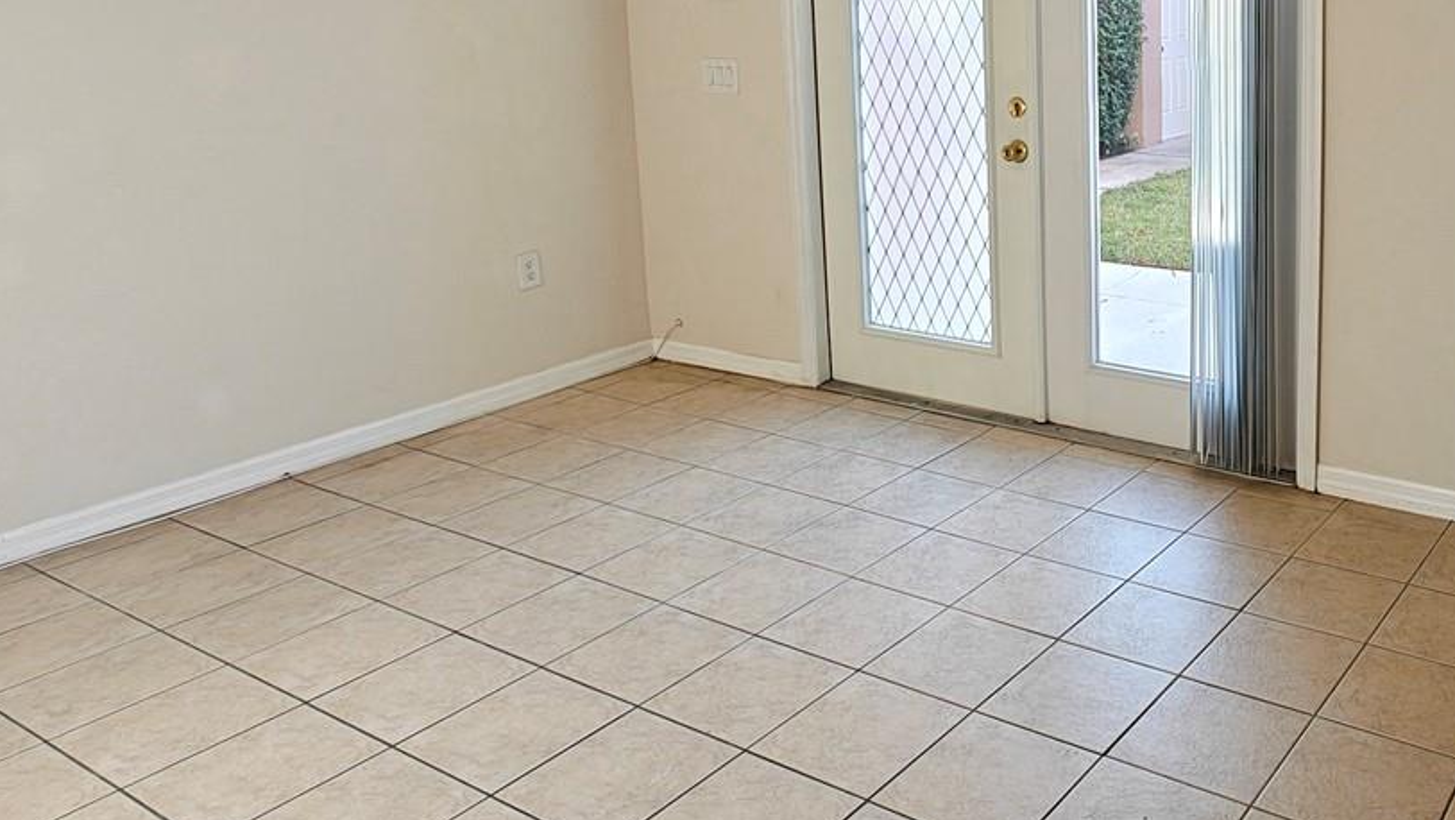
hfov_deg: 59.2
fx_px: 1158
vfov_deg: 37.5
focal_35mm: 30
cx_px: 1167
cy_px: 156
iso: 64
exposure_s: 1/100
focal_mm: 2.62
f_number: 2.2
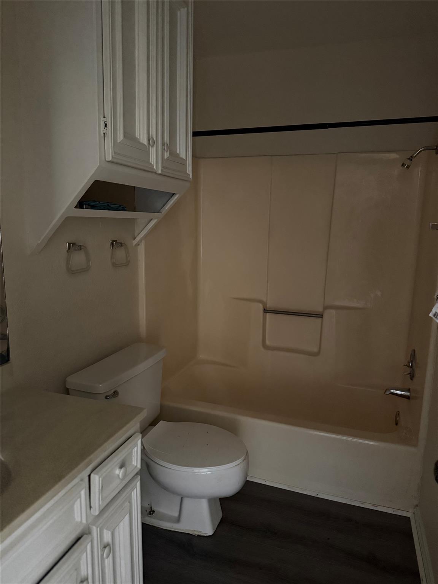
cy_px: 292
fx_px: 405
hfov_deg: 56.8
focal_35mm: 24
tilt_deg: -9.1
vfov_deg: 71.6
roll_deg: -1.0
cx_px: 219
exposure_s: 1/30
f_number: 1.78
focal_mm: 6.76
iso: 1000
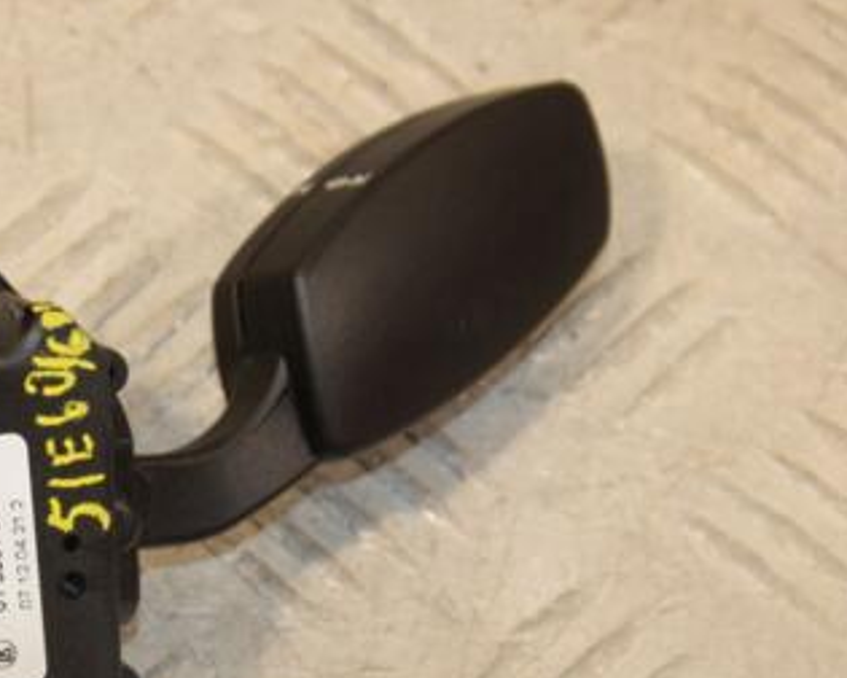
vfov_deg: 7.7
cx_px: 161
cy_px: 471
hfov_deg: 9.6
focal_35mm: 201
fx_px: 5036
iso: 800
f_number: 7.1
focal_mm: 75
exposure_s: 1/200
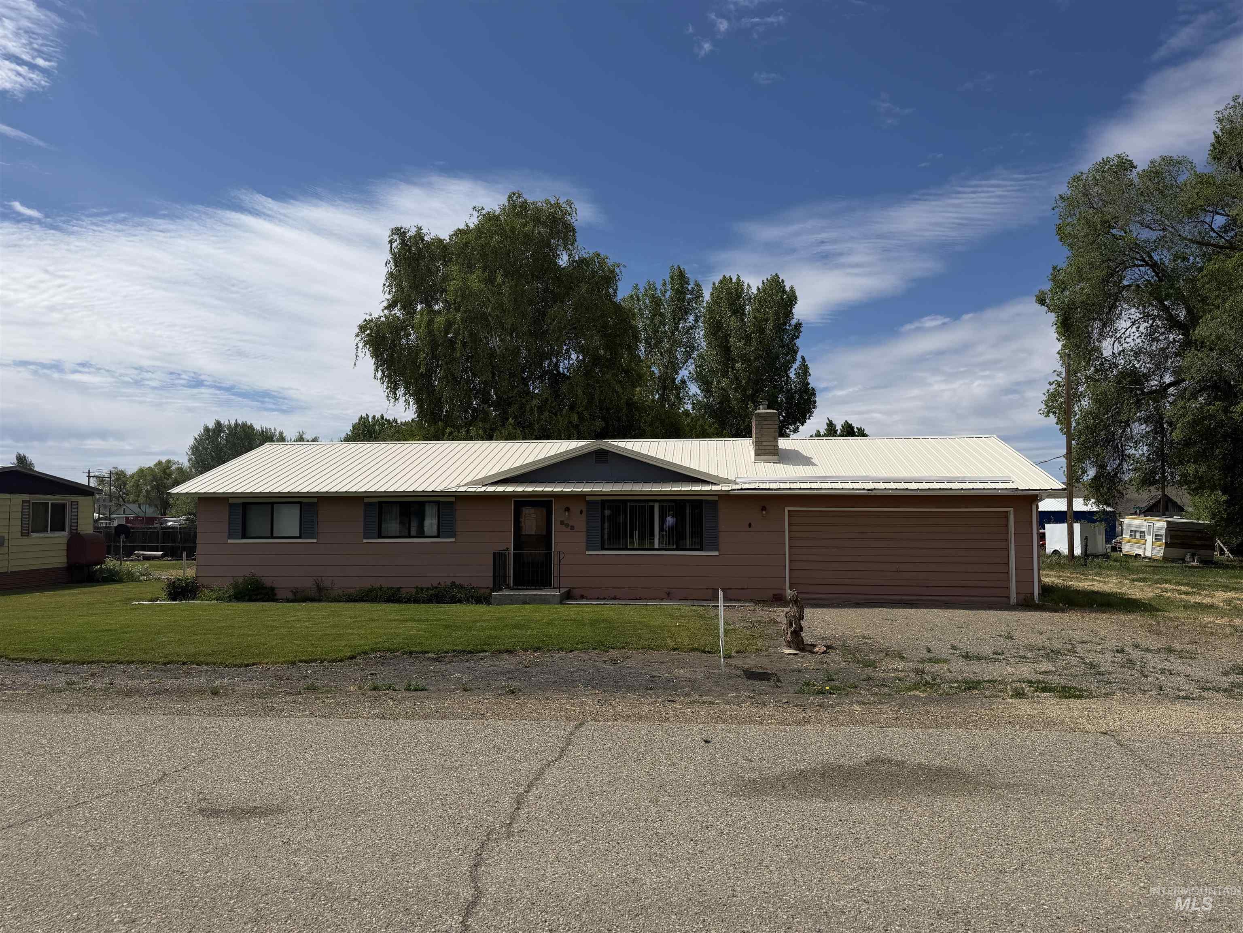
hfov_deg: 71.6
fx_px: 862
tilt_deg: +3.6
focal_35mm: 24
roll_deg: +0.6
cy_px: 466
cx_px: 622
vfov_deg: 56.8
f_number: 1.78
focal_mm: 6.76
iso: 80
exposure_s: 1/10309
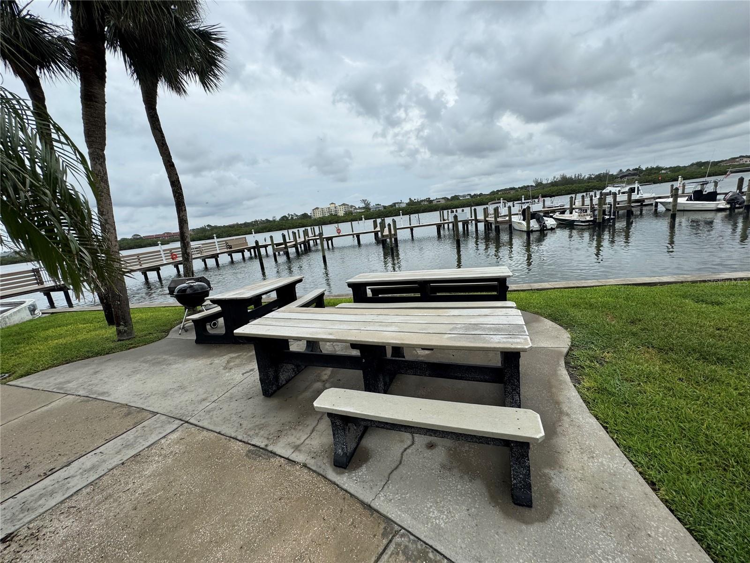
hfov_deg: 102.1
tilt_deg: -13.5
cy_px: 282
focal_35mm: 14
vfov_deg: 85.7
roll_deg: +6.8
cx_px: 375
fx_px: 303
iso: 40
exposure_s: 1/1143
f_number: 2.2
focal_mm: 2.22
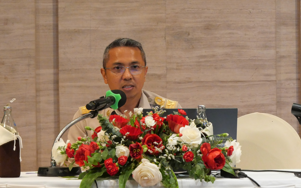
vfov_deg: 10.0
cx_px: 119
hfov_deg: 15.9
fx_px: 1075
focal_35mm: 131
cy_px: 86
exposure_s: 1/100
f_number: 5.6
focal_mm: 46
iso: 3200
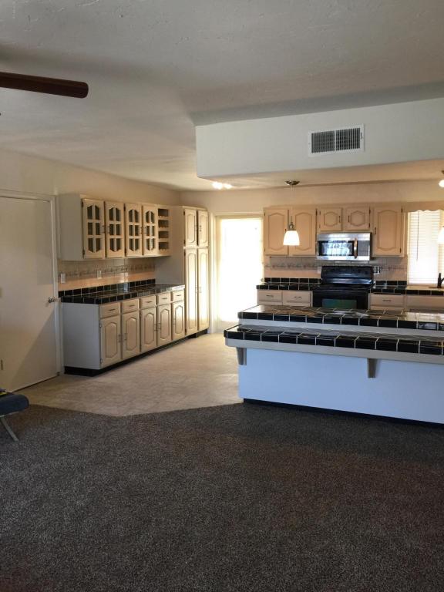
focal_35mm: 29
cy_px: 296
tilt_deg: -3.9
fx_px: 496
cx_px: 222
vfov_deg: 61.7
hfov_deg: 48.2
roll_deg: -0.5
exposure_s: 1/30
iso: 40
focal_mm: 4.15
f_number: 2.2
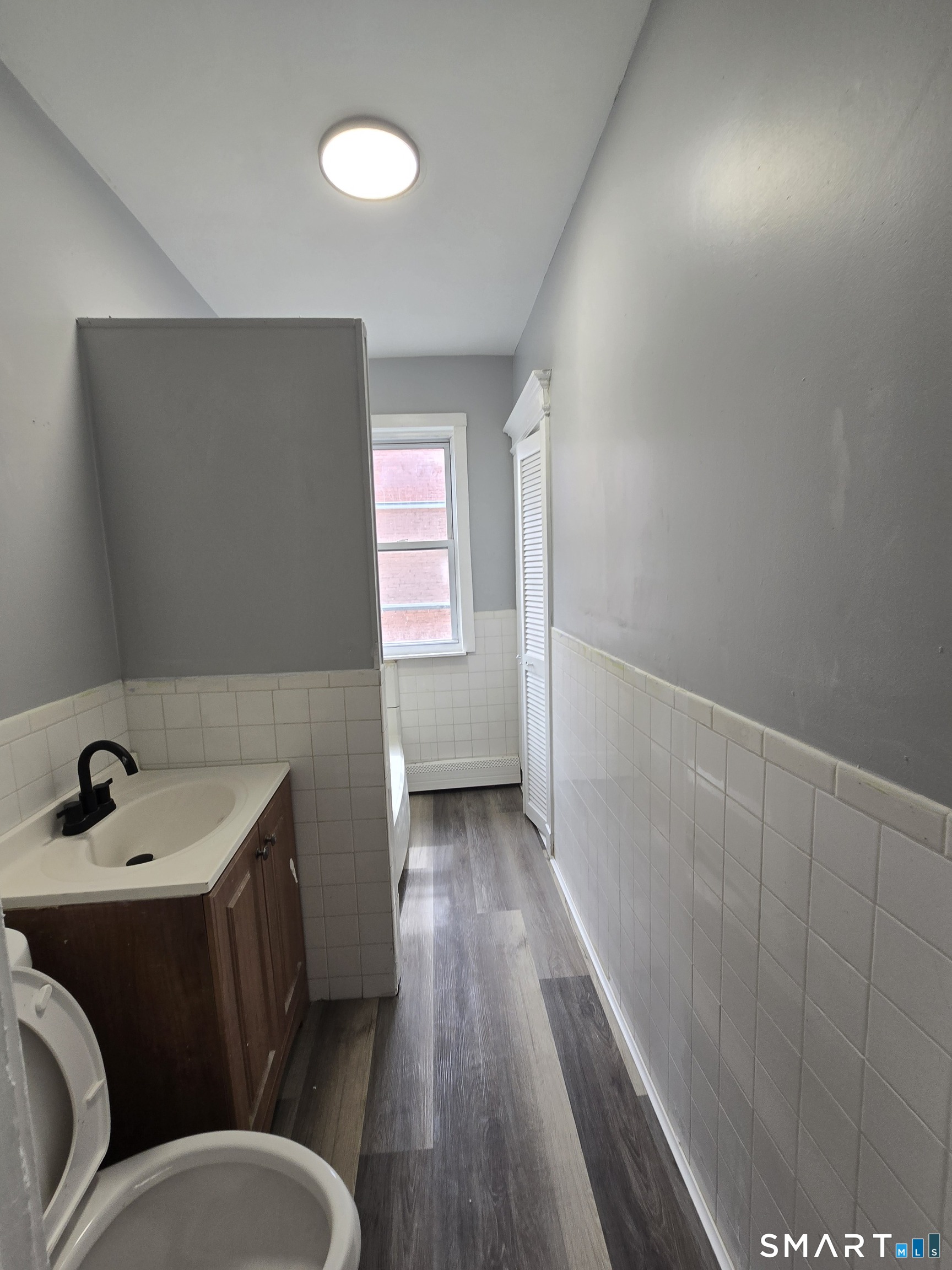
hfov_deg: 89.9
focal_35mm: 13
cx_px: 476
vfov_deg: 106.2
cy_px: 635
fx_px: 477
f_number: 2.2
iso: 50
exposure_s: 1/60
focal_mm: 2.2
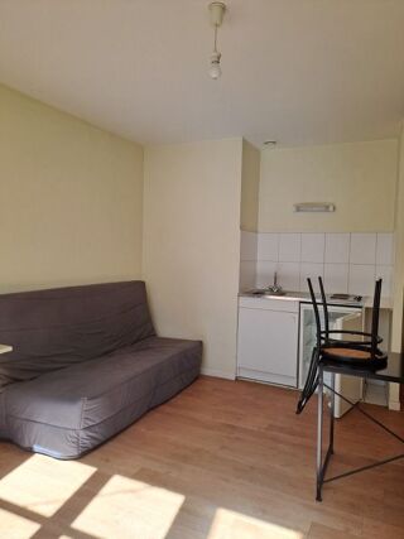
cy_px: 270
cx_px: 202
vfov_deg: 69.4
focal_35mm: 25
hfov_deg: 54.9
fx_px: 389
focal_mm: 4.65
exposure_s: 1/178
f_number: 1.8
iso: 32
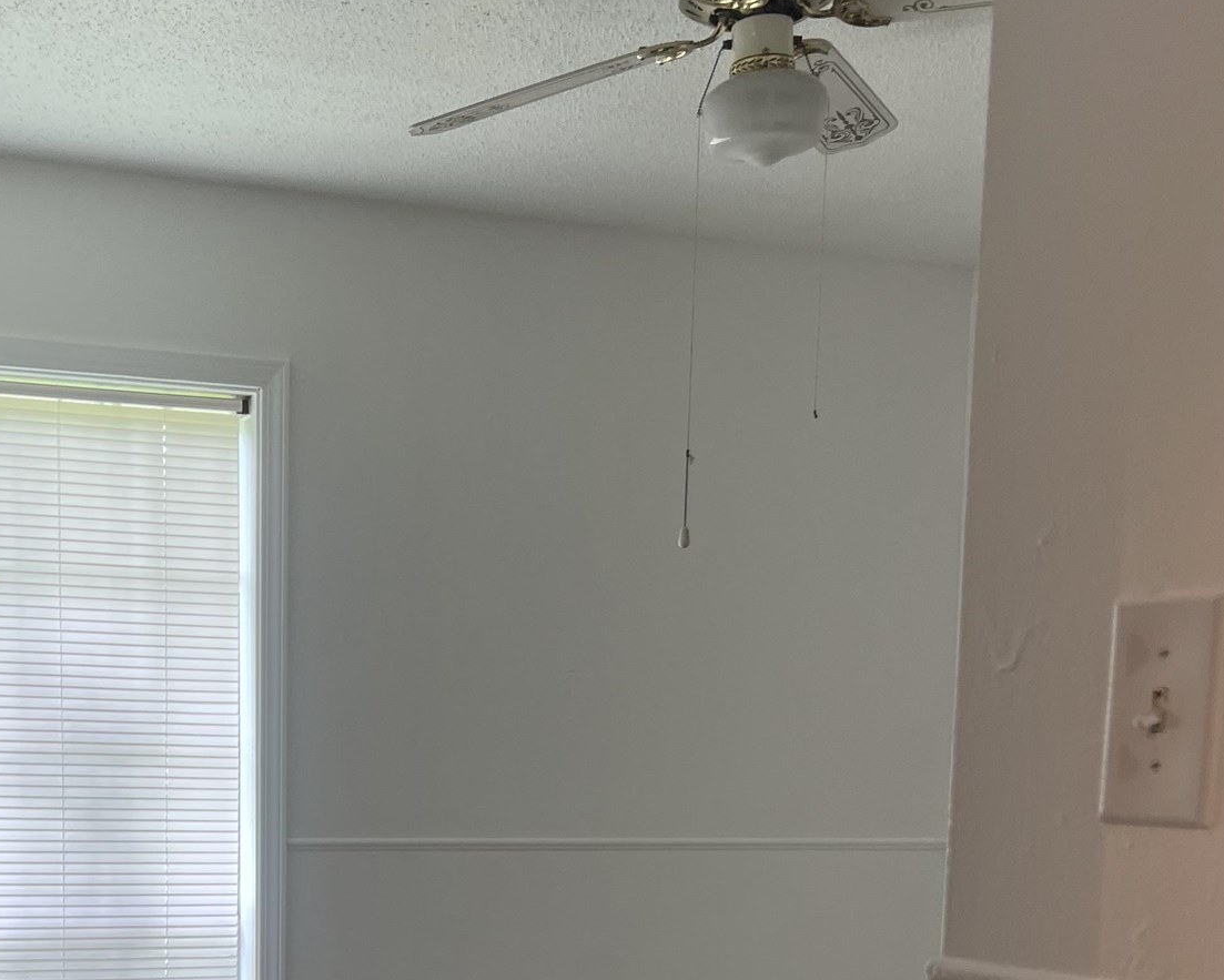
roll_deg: -1.6
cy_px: 1017
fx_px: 1920
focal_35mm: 53
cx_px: 362
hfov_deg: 34.8
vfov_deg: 26.8
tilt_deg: -6.3
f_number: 1.5
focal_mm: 5.7
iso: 64
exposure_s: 1/121
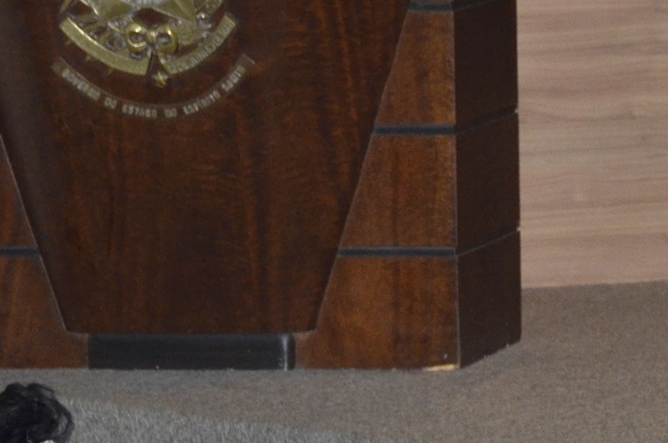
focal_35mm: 352
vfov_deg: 3.9
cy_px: -43
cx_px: 1077
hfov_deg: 5.8
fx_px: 6519
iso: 640
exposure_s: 1/60
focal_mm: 60
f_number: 6.3
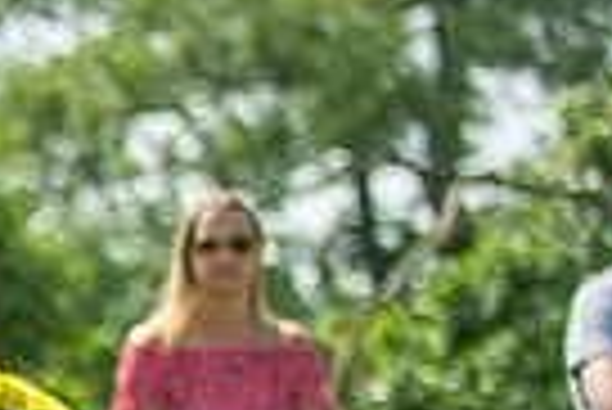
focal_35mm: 629
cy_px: 609
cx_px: -745
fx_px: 10704
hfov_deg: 3.2
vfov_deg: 2.2
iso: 250
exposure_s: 1/3200
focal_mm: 75
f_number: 3.2
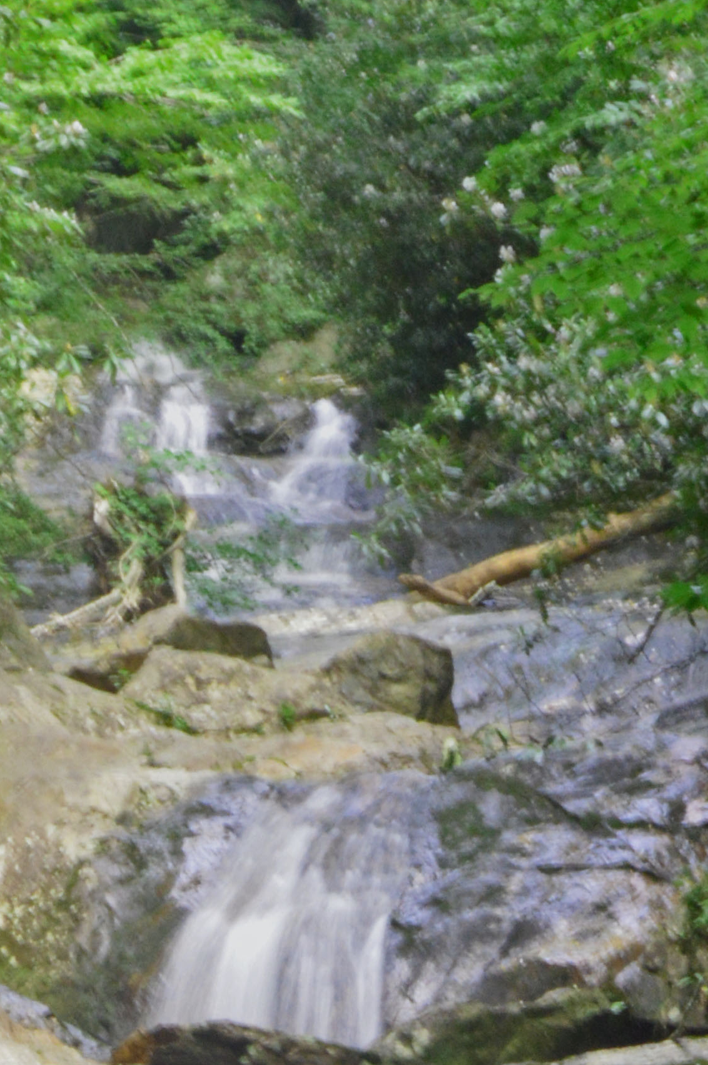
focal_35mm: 212
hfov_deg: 6.5
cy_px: 1627
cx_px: 322
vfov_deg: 9.4
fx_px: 6266
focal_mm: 40
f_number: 22
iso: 800
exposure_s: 1/3
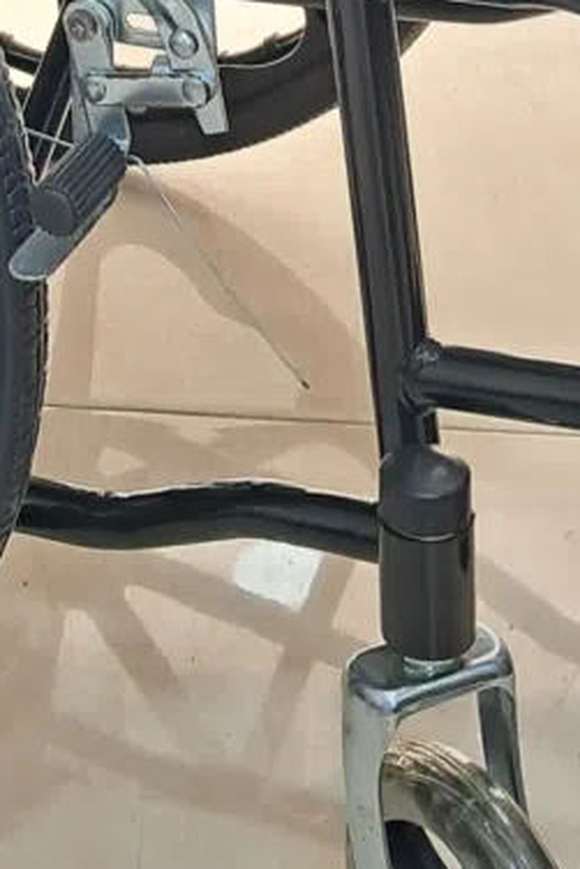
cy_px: -410
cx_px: 32
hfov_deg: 13.3
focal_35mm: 102
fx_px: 2463
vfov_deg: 18.0
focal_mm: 4
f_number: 1.8
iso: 250
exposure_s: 1/50
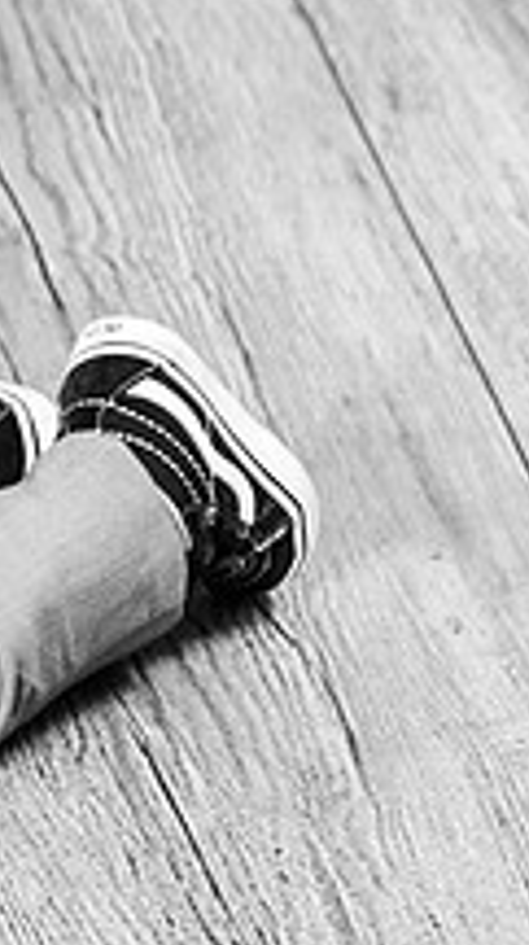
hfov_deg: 2.9
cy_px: 6
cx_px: -370
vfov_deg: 5.2
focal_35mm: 418
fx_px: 10456
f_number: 5.6
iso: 200
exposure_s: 1/125
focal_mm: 90
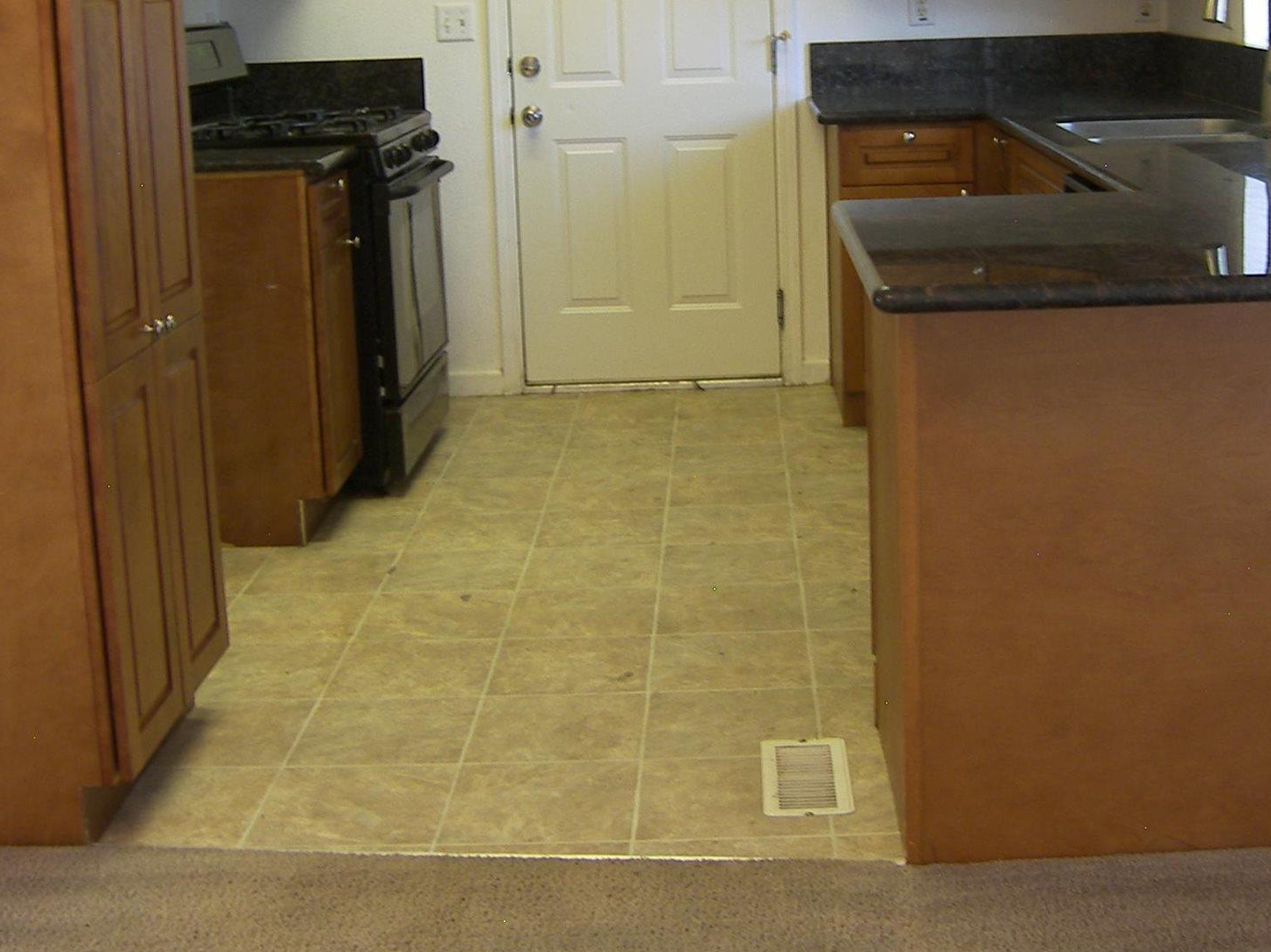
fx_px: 1872
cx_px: 729
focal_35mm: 51
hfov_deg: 37.4
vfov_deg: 28.0
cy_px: 190
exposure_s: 1/8
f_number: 2.8
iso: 50
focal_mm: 5
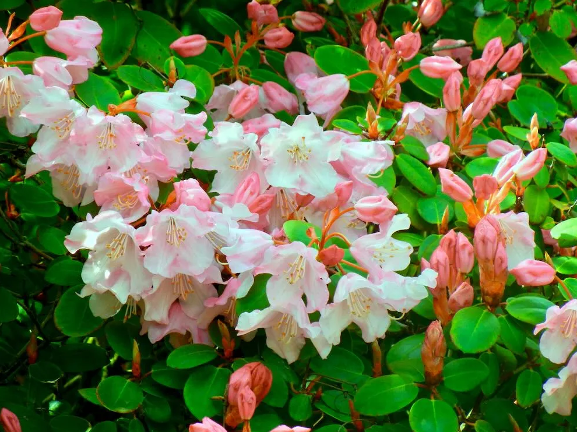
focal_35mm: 271
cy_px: 211
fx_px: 4516
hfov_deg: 7.3
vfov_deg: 5.5
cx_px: 297
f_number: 5.1
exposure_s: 1/262
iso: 160
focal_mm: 47.2
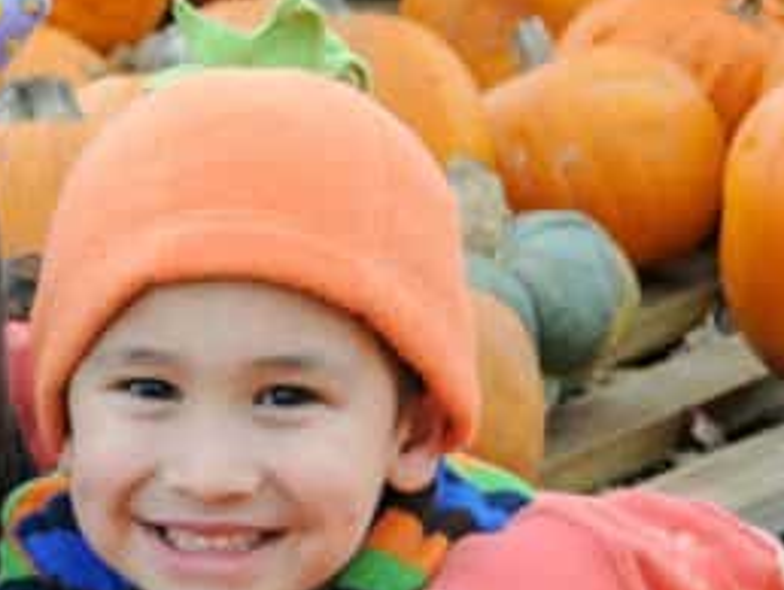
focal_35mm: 217
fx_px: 4919
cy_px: 563
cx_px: -283
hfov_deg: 8.9
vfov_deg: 6.8
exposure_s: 1/125
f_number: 5.6
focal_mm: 38
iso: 400
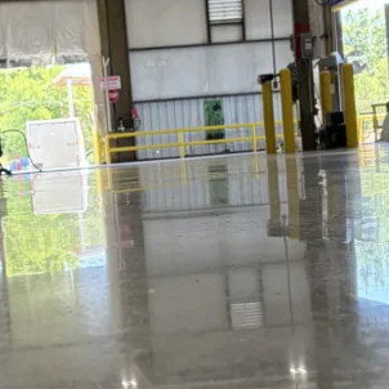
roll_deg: +5.7
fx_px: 992
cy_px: 219
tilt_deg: -4.6
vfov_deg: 22.2
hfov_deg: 22.1
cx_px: 119
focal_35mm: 78
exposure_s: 1/138
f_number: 1.6
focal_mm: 5.96
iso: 125
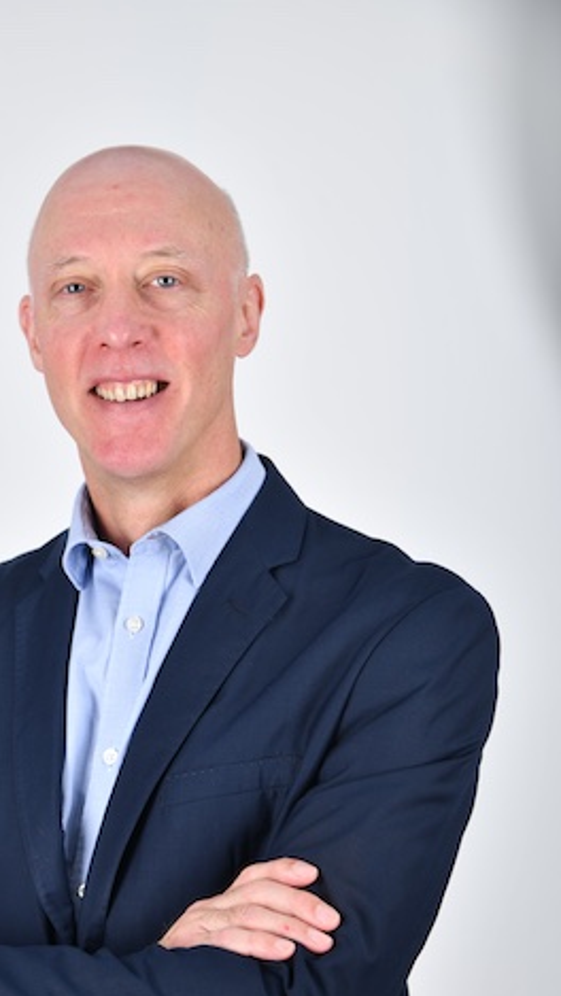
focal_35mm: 87
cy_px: 654
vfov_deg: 24.4
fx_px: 2299
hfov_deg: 13.8
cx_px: 122
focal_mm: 62
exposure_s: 1/160
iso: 100
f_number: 7.1
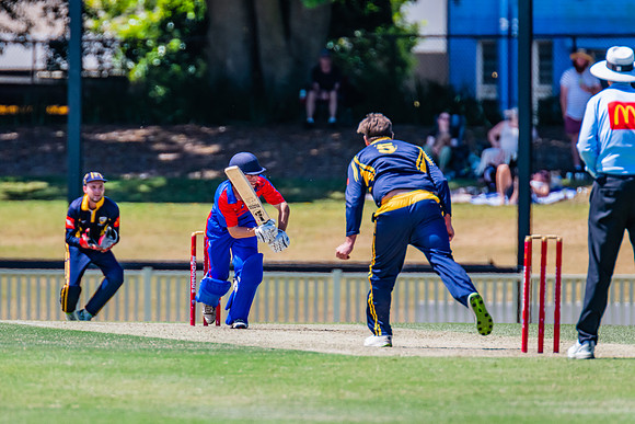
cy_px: 179
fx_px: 13749
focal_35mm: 779
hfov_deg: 2.6
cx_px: 224
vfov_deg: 1.8
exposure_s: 1/2000
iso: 640
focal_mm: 600
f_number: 6.3
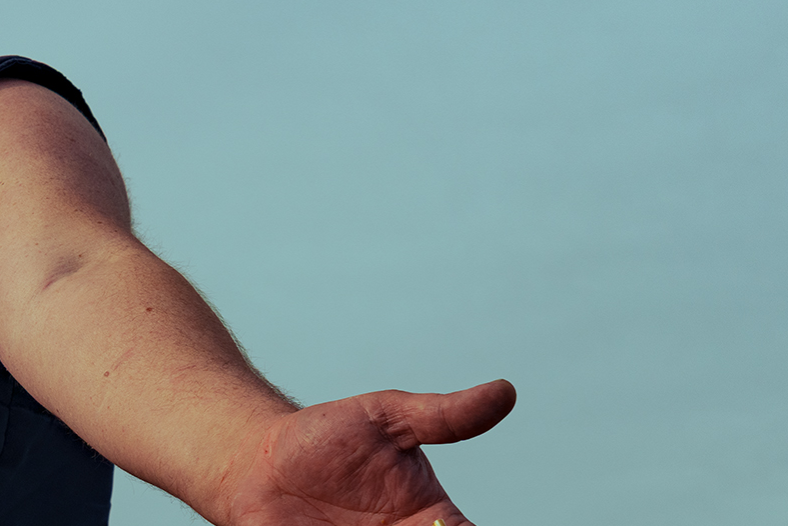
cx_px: 322
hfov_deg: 27.7
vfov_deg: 18.4
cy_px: 443
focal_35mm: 73
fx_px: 1598
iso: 100
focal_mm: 24
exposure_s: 1/1600
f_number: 5.6
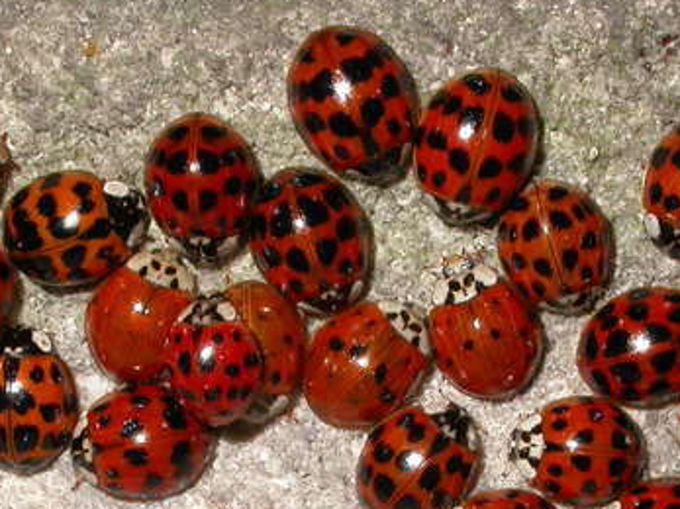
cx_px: 421
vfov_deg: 10.3
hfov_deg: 13.8
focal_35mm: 143
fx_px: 2808
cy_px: 527
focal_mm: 12.9
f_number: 9
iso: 100
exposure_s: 1/60.3
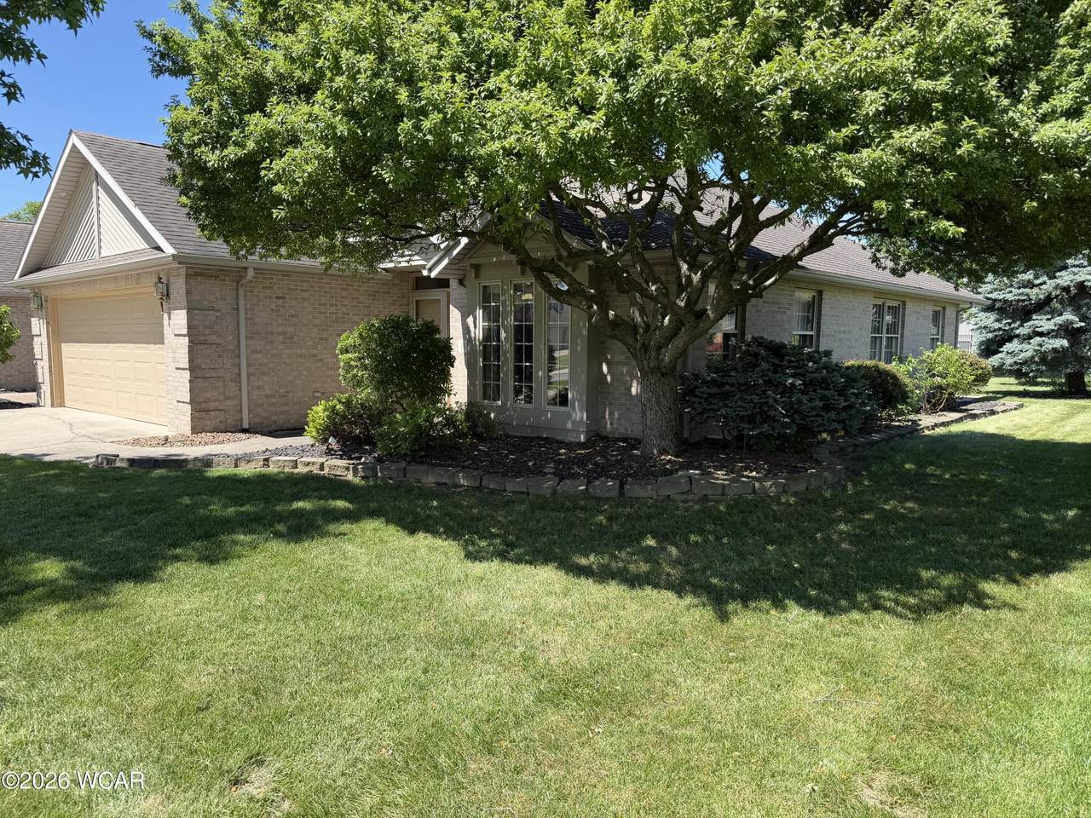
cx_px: 546
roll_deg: +0.1
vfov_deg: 56.8
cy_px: 409
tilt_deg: -5.8
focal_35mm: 24
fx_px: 756
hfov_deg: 71.6
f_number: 1.78
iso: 80
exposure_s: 1/1337
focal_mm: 6.76
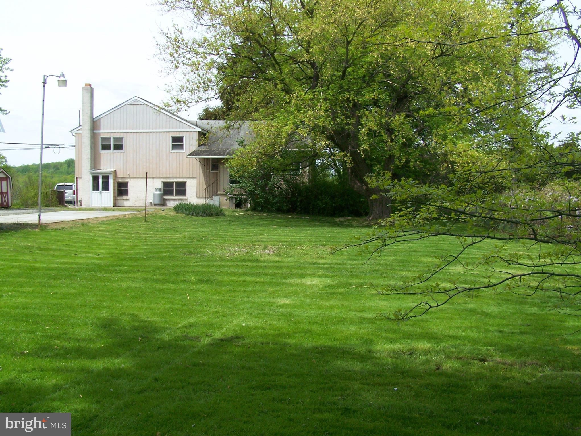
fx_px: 638
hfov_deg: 48.9
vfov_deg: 37.8
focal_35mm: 38
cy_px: 218
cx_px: 290
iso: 160
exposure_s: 1/500
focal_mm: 6.3
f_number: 5.6
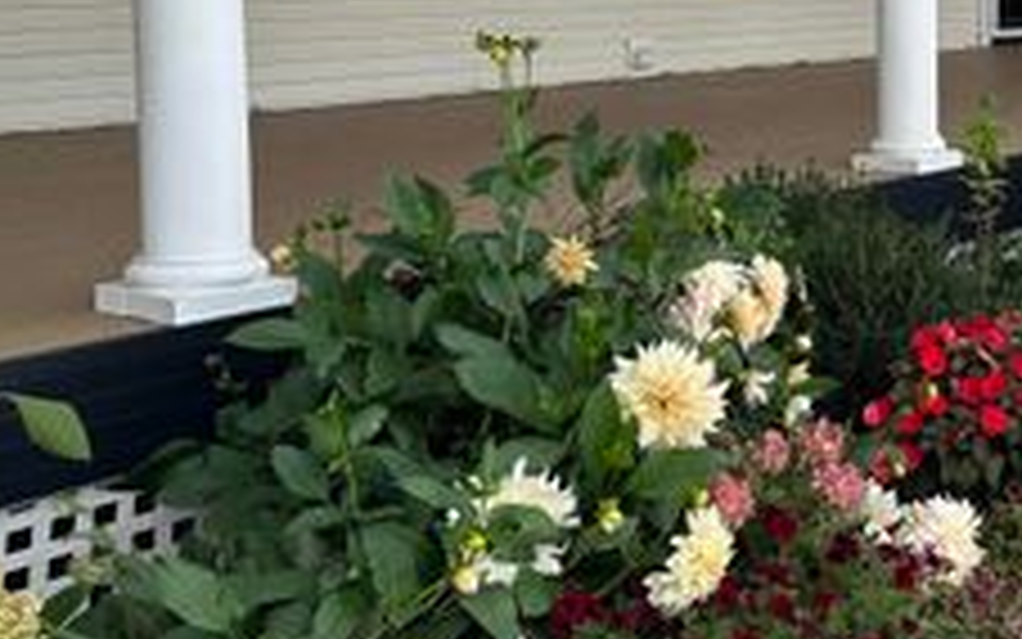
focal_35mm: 56
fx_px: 1560
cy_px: 70
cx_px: 896
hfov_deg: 34.5
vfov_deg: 22.6
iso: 80
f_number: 1.78
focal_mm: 6.86
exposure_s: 1/529
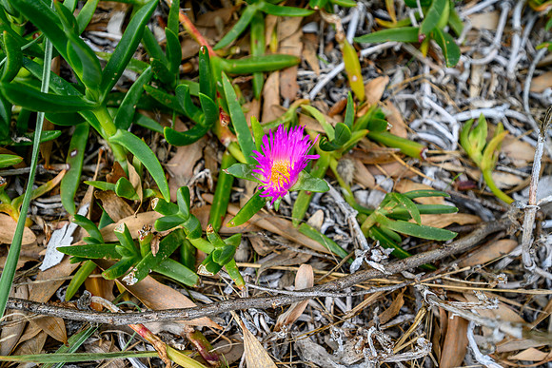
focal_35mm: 30
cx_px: 276
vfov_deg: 43.6
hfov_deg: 61.9
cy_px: 184
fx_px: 460
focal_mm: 30
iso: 64
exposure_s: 1/200
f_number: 4.5
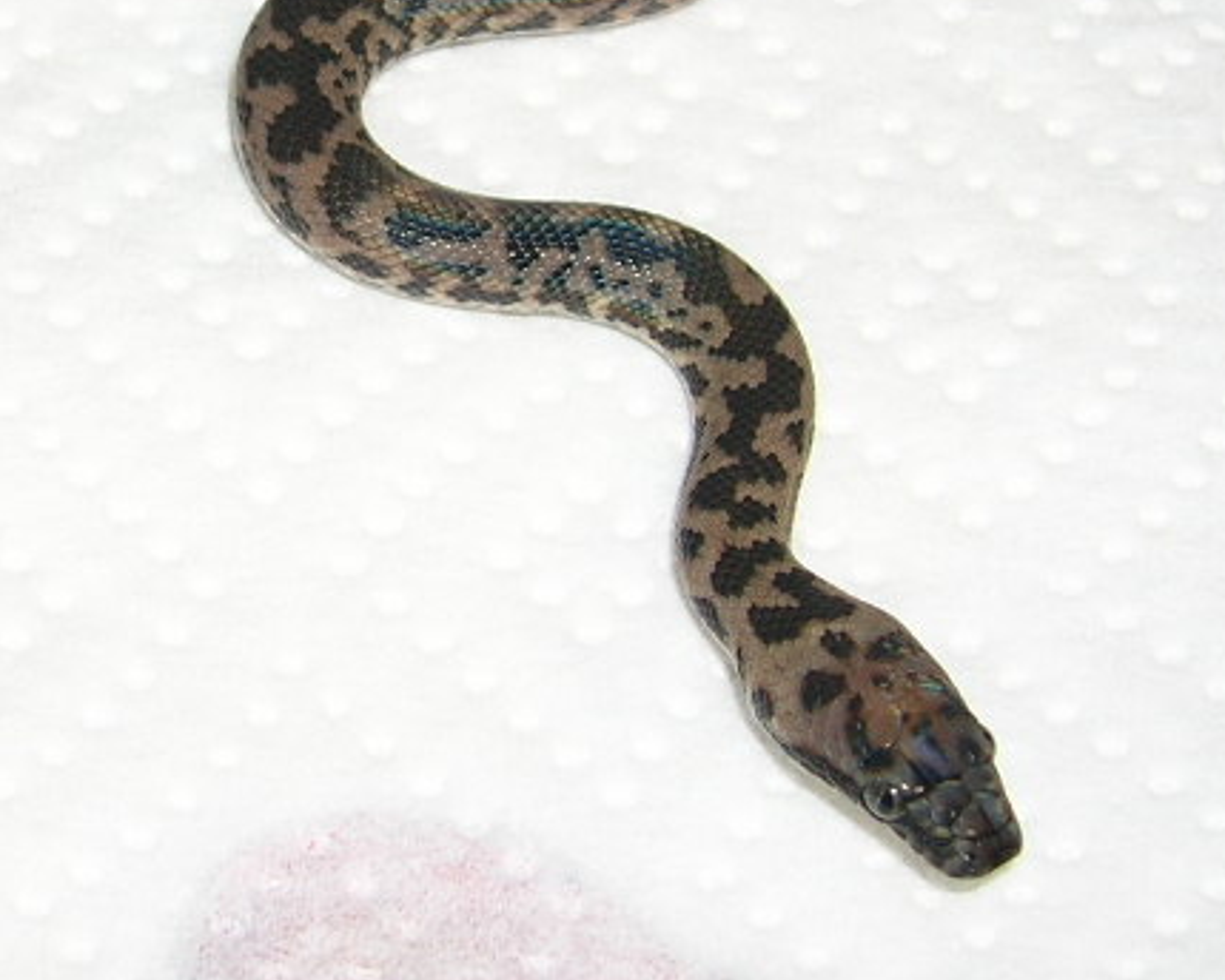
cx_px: 265
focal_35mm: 79
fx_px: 2864
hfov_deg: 23.8
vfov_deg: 19.3
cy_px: 276
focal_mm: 5.7
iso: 50
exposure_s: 1/60.1
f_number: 2.9
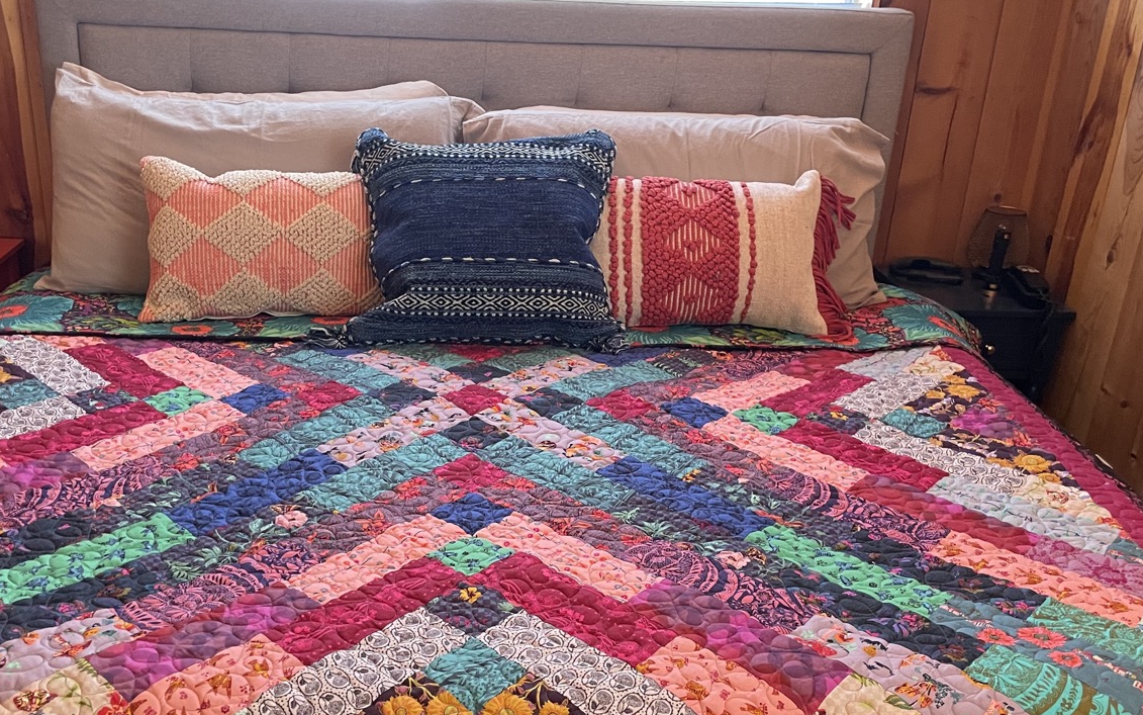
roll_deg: -1.5
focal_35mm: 39
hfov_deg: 50.2
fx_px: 1215
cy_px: 436
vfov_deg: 32.7
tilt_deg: -24.0
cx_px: 488
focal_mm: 4.2
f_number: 1.6
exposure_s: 1/60
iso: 400
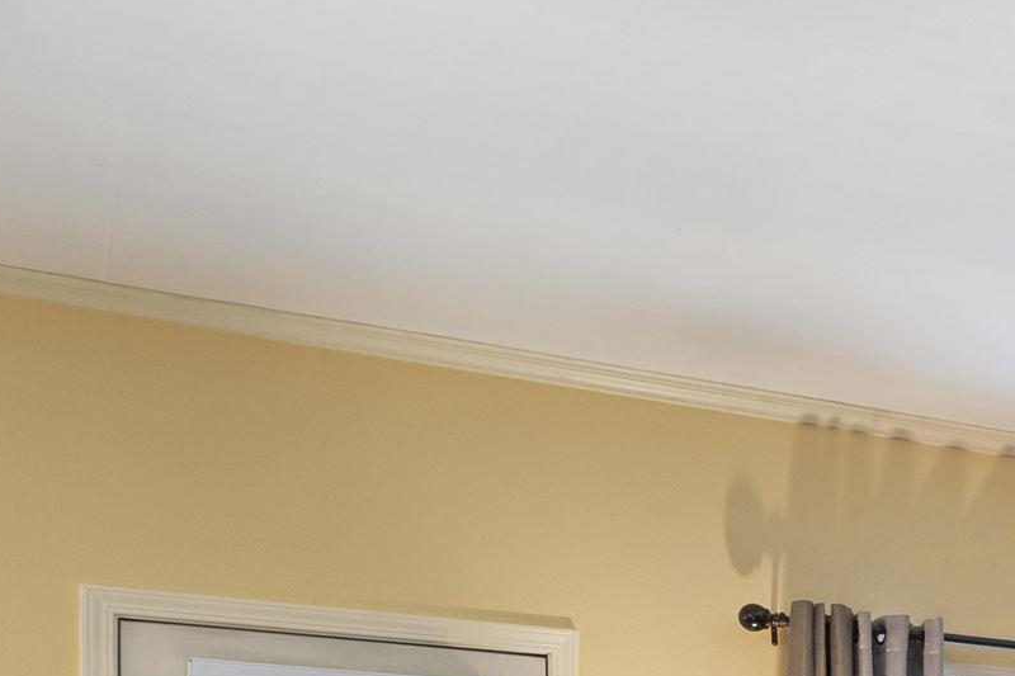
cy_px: 1030
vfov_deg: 16.8
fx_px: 2058
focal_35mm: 73
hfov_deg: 20.7
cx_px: 1747
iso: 1250
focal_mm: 19
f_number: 5.6
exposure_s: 1/8
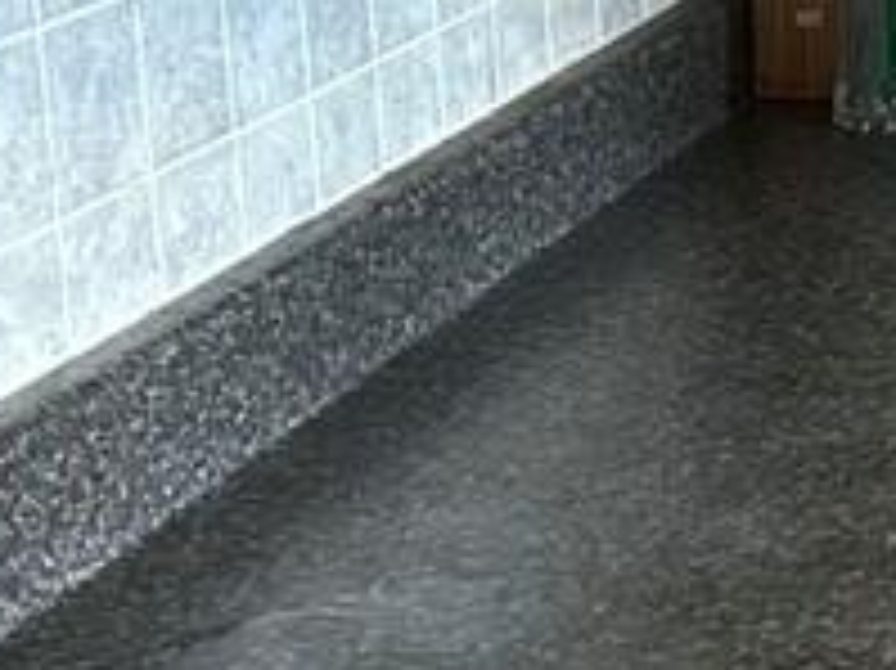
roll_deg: -0.3
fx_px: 3466
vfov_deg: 11.0
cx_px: 1878
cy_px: -4
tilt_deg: -10.1
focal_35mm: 134
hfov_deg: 12.6
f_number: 1.5
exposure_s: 1/60
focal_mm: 5.7
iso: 500
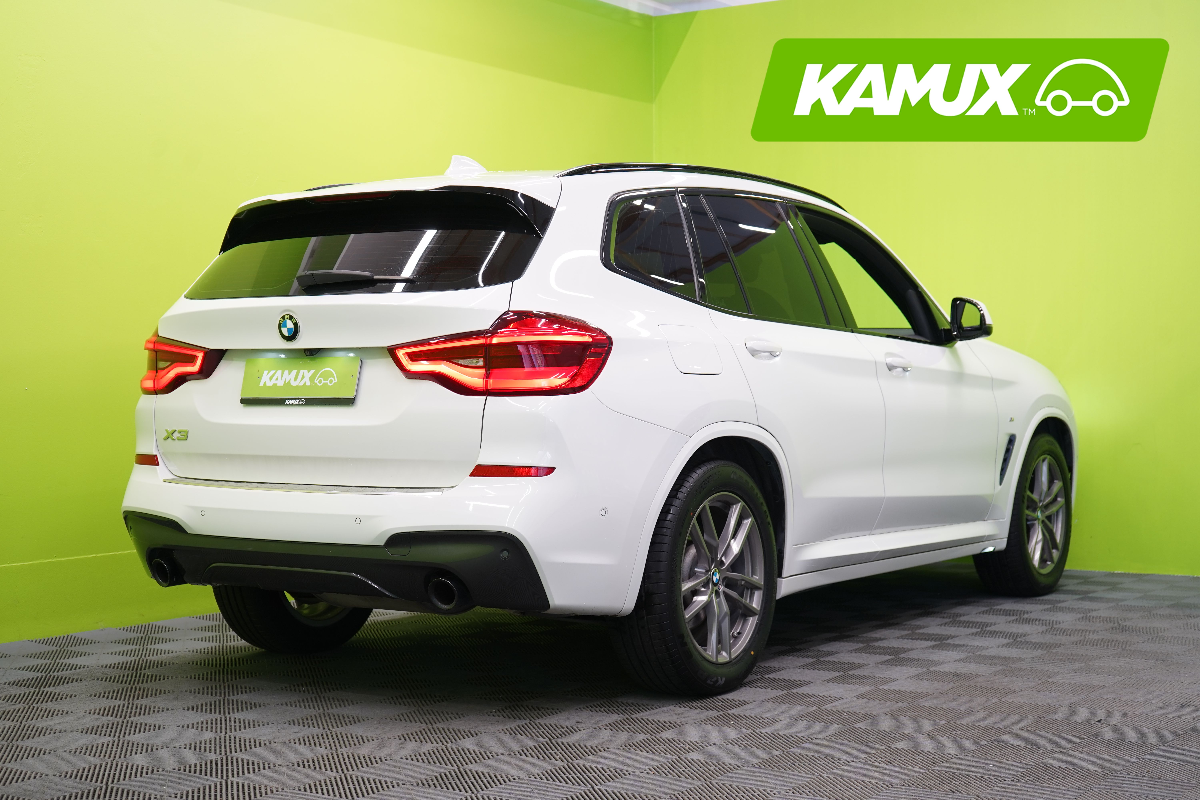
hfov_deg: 38.2
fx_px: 1733
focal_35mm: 52
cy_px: 400
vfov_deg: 26.0
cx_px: 600
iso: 400
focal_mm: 52
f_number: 5
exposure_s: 1/30
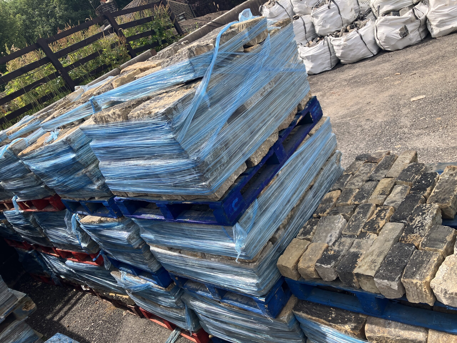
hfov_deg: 63.4
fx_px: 370
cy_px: 172
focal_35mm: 28
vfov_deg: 49.7
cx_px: 228
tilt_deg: -20.5
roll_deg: +28.9
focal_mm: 3.99
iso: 32
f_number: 1.8
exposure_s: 1/1104
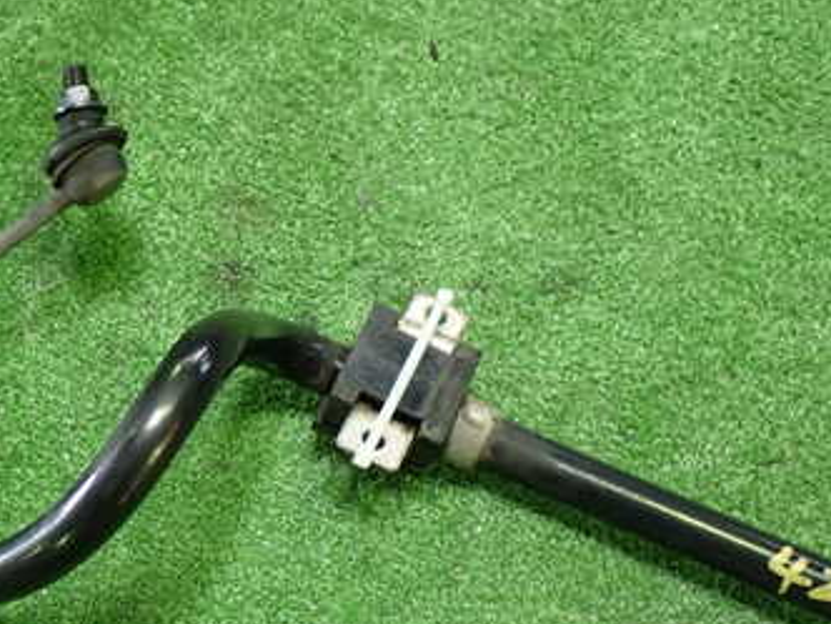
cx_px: 148
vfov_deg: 22.4
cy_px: 464
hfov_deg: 29.1
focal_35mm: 65
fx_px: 1560
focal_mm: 6.37
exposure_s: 1/40
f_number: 2.5
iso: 320
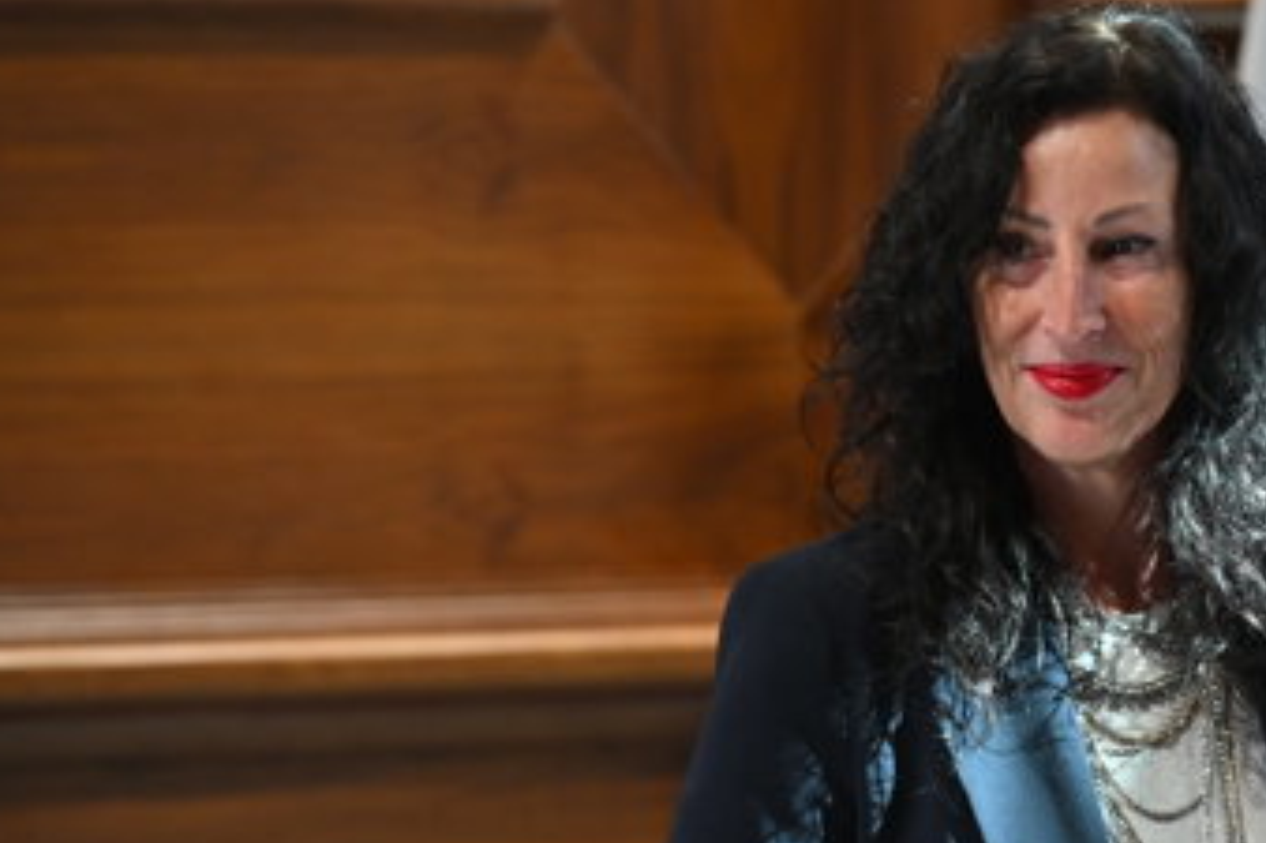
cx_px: 1259
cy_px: 584
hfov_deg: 6.3
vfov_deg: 4.2
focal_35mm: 327
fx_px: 11493
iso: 800
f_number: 4.5
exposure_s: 1/400
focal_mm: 160
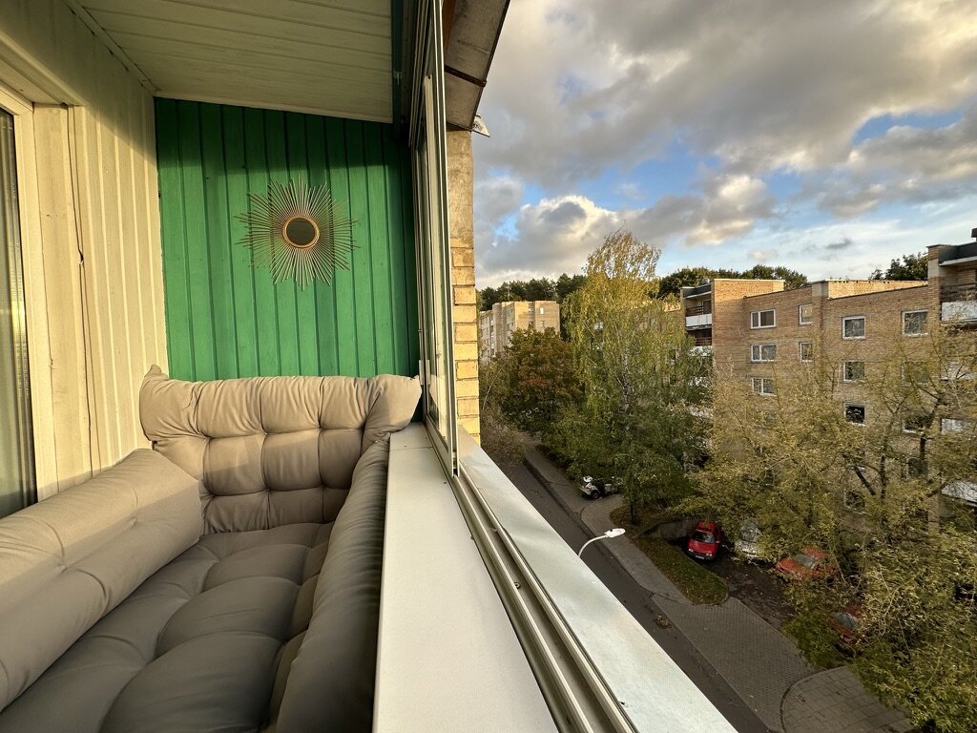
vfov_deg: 85.7
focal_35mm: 14
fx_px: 395
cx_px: 488
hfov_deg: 102.1
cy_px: 366
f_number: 2.2
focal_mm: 2.22
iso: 40
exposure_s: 1/222
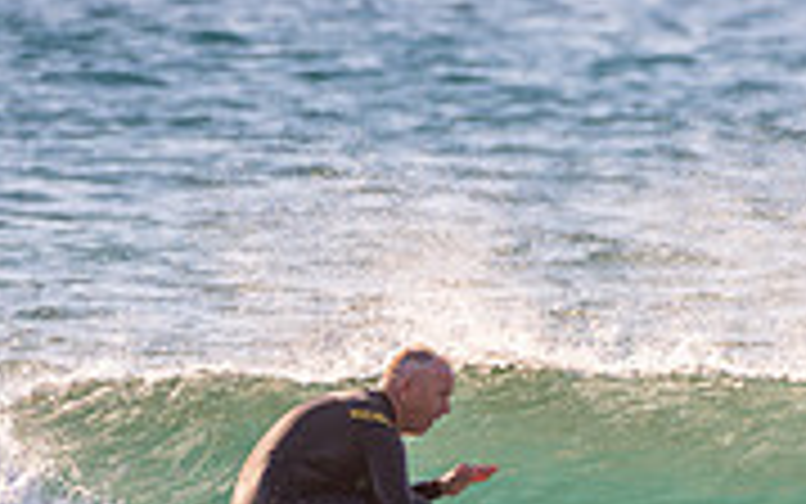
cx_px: 572
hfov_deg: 1.3
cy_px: 601
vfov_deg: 0.8
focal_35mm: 1651
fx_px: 36277
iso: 64
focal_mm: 500
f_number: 7.1
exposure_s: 1/320
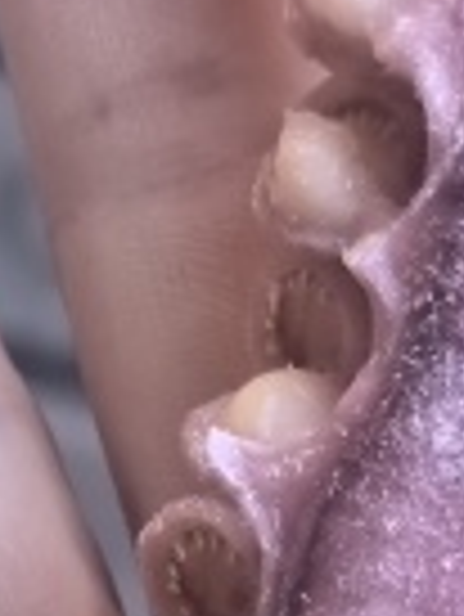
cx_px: 266
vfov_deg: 10.0
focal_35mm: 187
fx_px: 3337
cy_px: 1104
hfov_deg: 8.0
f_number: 2
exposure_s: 1/120
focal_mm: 5.75
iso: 200
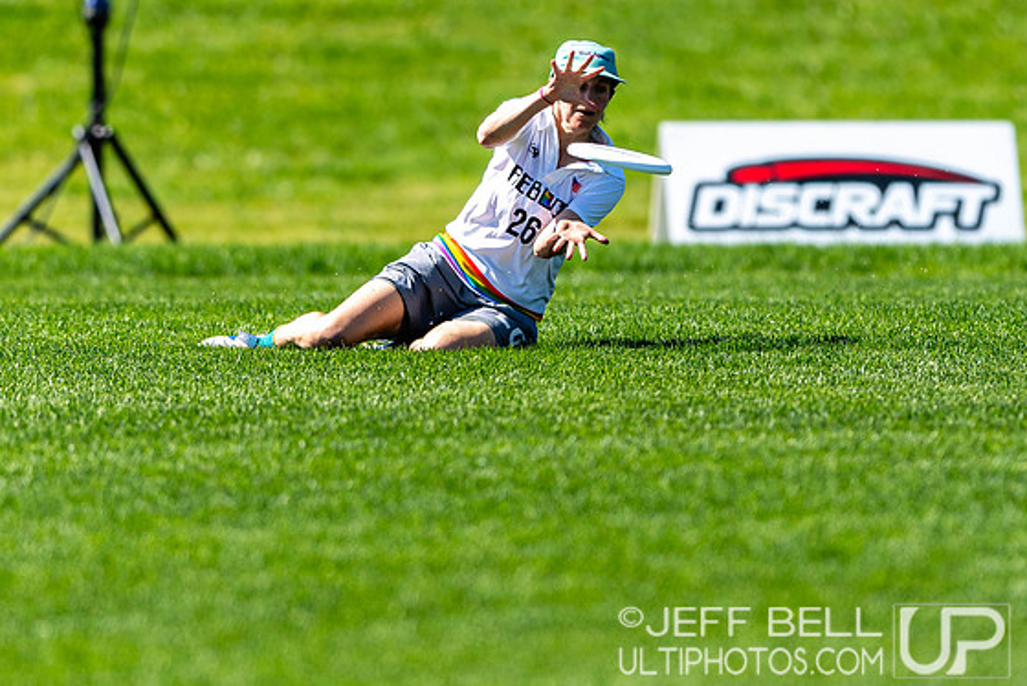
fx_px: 26943
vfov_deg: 1.5
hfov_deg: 2.2
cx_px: 562
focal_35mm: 944
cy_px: 187
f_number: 2.8
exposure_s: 1/2500
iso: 100
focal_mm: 400
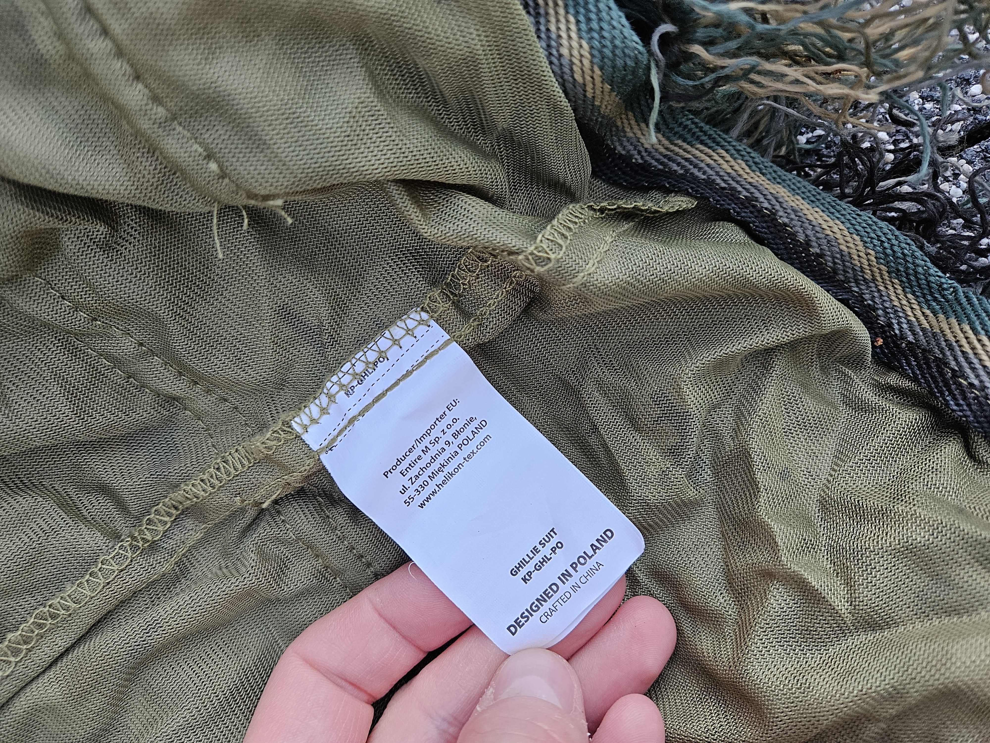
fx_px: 658
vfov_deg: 58.9
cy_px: 372
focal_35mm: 23
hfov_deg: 73.9
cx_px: 495
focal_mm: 5.4
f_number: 1.8
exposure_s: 1/190
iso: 160
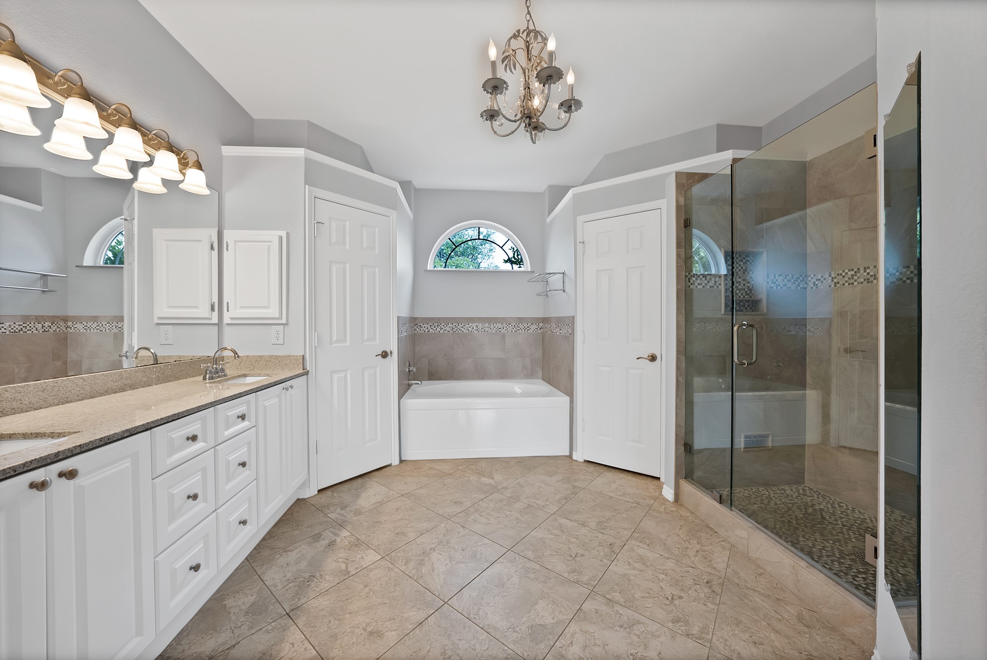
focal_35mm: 12
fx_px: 329
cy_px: 330
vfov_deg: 90.1
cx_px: 494
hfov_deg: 112.6
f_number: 9
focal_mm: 12
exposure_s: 1/6
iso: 640
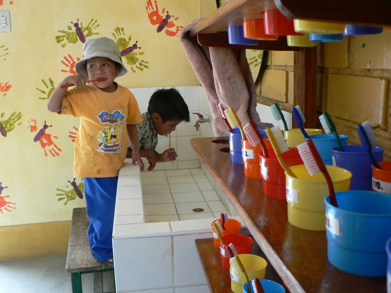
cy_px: 146
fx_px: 407
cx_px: 196
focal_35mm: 36
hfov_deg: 51.4
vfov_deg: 39.7
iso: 100
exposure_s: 1/25
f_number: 2.8
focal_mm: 6
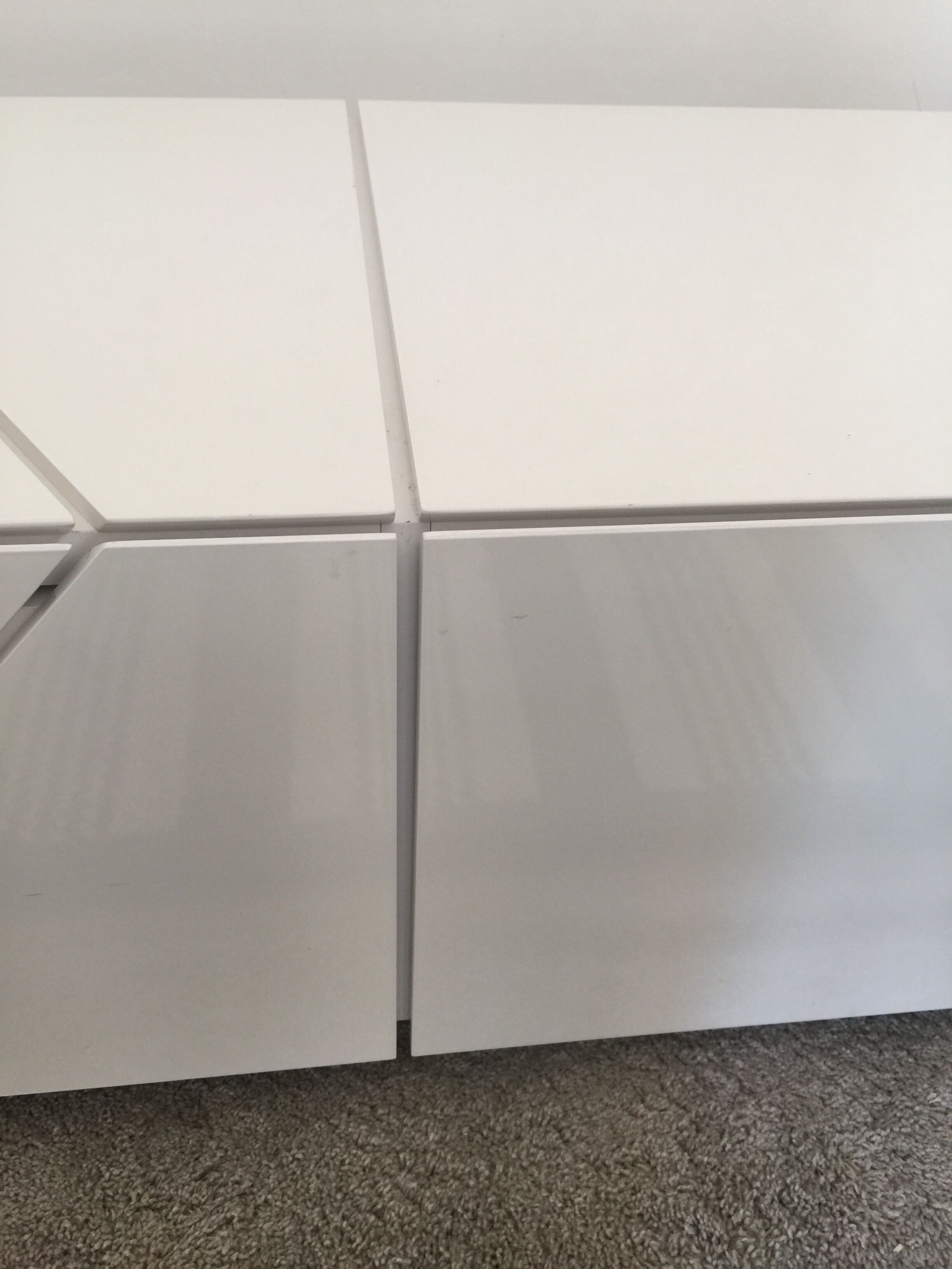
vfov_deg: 61.7
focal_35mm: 29
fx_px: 1063
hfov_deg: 48.2
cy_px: 634
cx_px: 476
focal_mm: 4.15
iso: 50
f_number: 2.2
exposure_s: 1/33
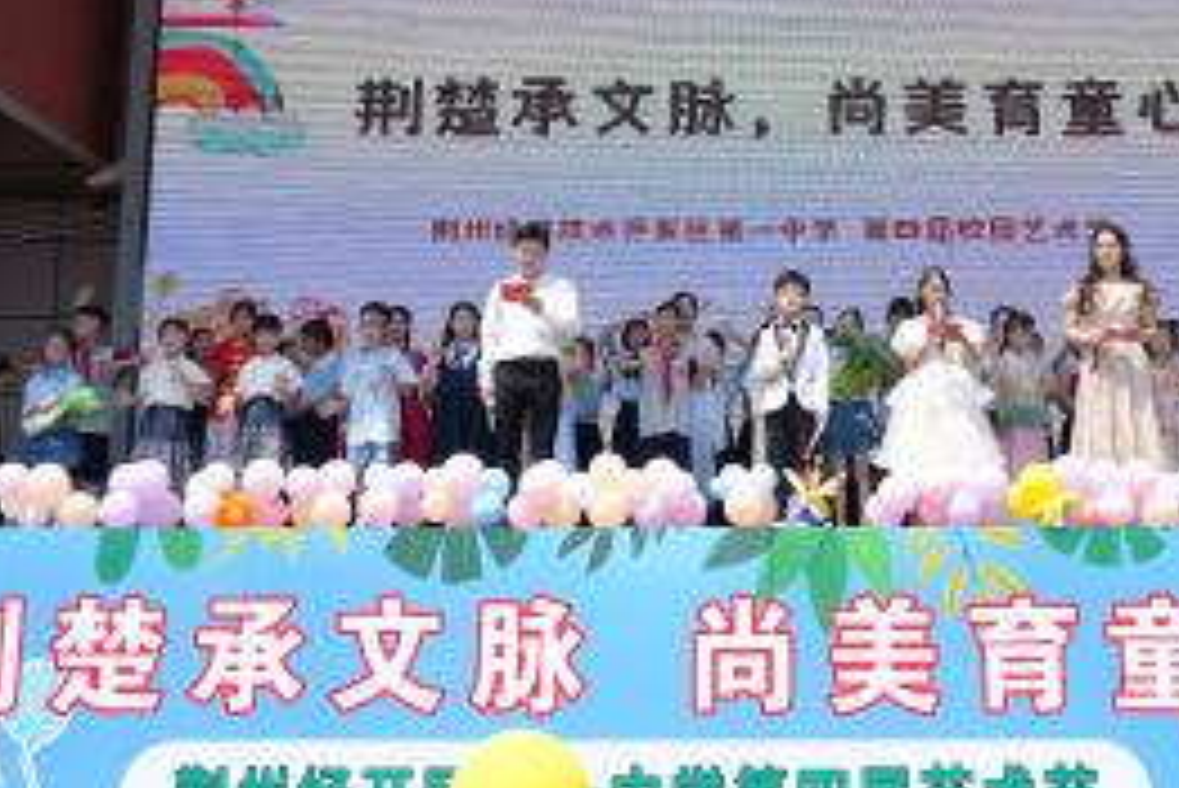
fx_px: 1704
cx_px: 742
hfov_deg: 37.9
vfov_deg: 25.8
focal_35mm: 52
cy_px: 218
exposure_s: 1/800
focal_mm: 34
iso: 100
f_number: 4.5
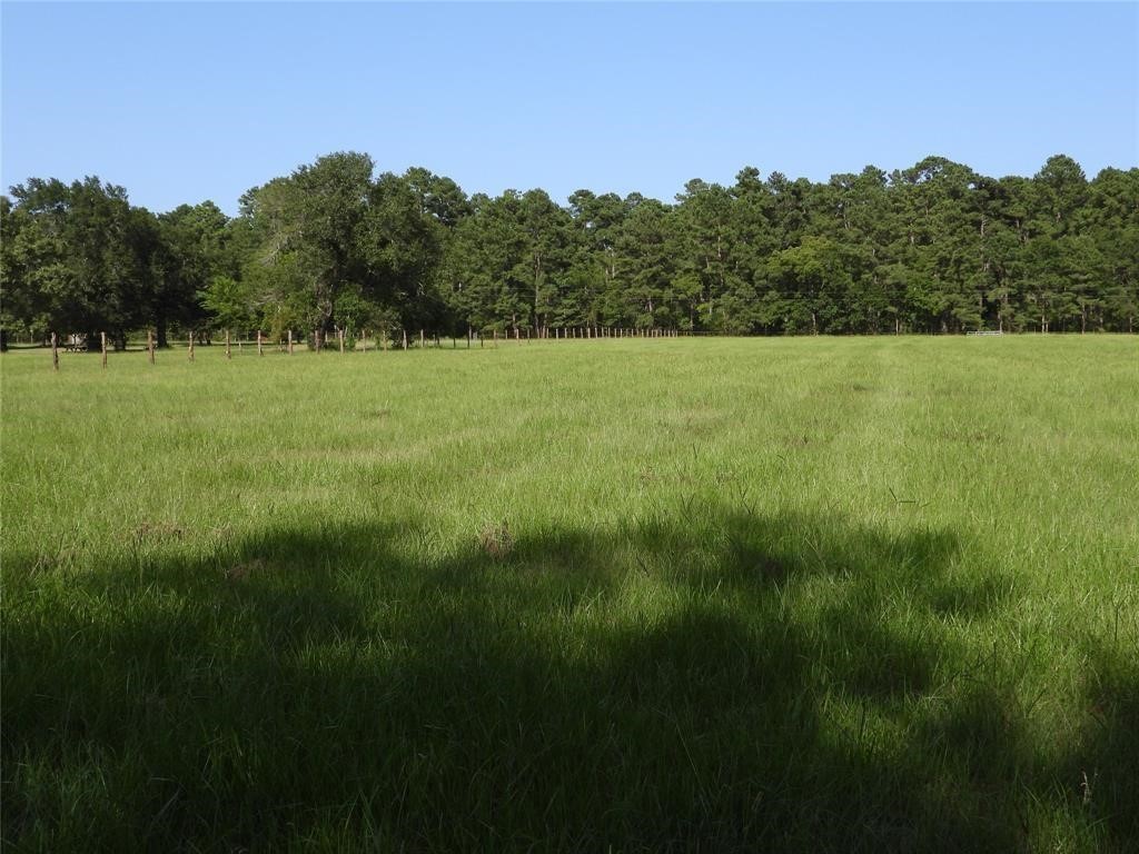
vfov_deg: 40.7
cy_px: 427
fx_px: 1152
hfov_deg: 52.6
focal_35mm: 35
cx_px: 570
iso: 100
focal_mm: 6.3
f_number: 3.2
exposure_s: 1/1250
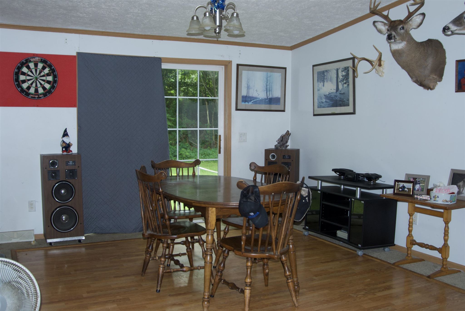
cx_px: 232
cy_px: 156
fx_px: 465
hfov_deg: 53.1
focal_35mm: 36
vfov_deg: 37.0
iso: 200
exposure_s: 1/60
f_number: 3.5
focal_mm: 24
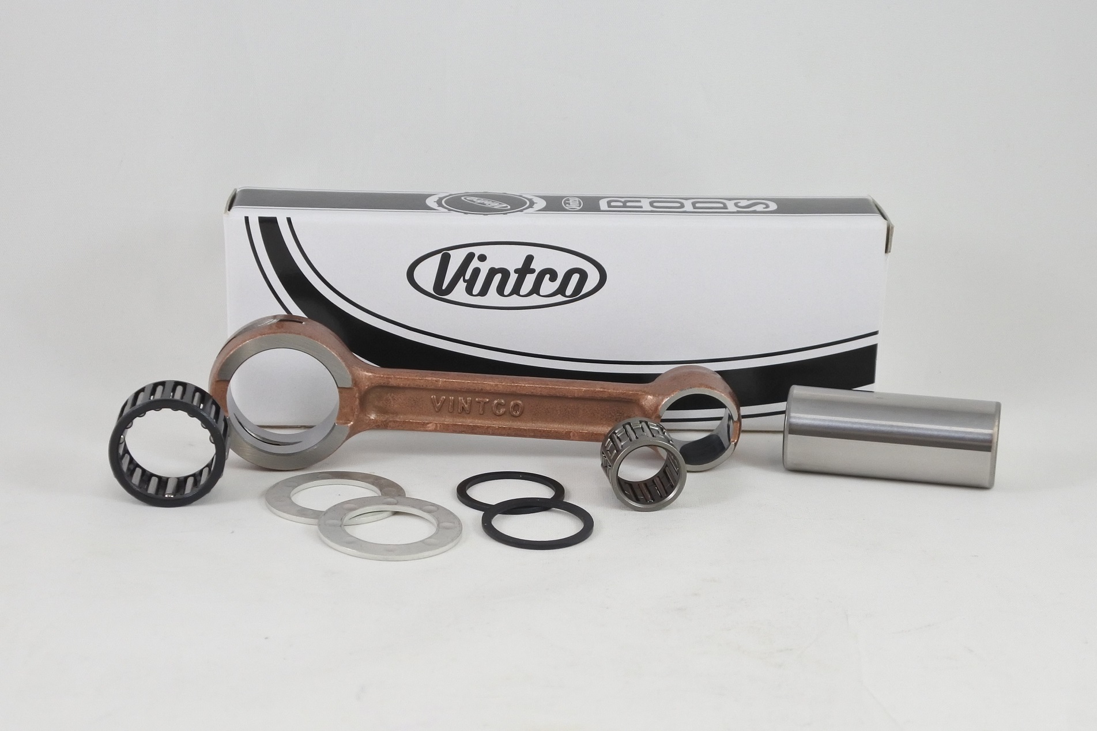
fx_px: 1432
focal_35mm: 47
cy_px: 366
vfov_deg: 28.7
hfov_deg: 41.9
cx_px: 548
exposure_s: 1/125
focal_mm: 17.6
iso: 450
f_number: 4.5
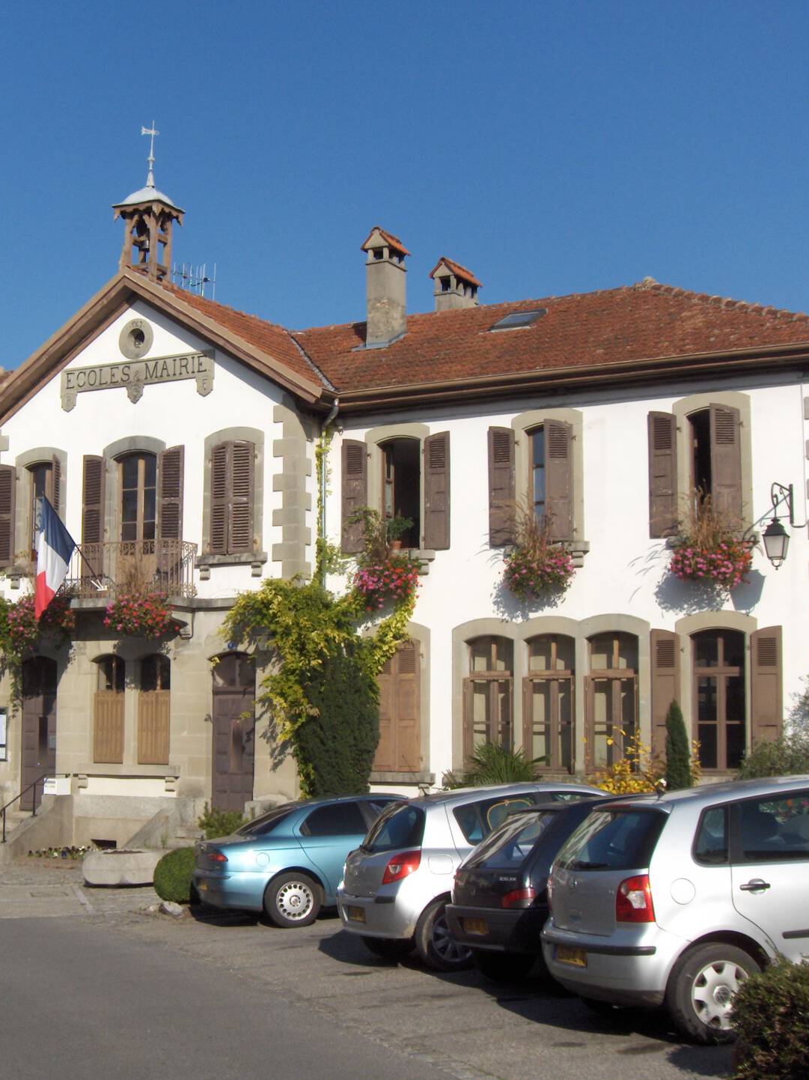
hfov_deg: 27.8
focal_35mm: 52
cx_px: 240
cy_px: 540
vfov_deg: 36.8
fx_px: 1621
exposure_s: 1/1042
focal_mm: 8
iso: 50
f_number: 4.8
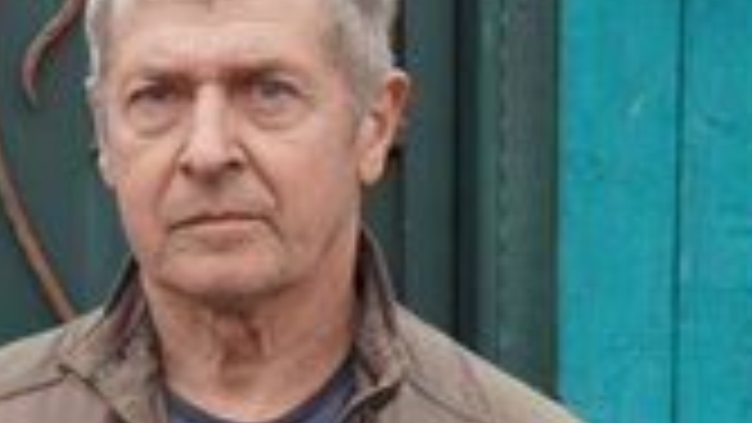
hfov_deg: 25.1
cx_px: 135
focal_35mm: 83
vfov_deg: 14.5
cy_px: 349
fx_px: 1655
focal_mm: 22
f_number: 4
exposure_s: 1/160
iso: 200
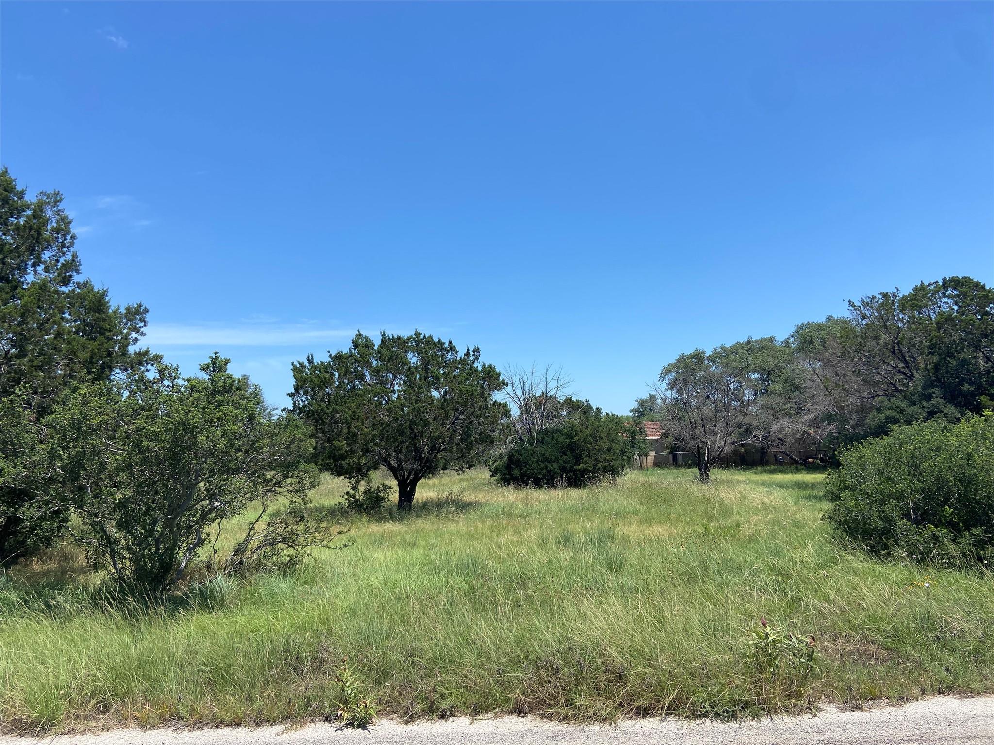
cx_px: 497
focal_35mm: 26
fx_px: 747
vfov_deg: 53.1
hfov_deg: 67.3
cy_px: 372
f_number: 1.8
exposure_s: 1/2625
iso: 32
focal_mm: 4.25
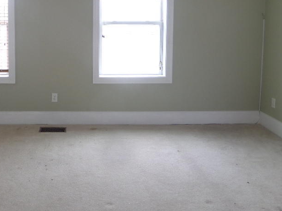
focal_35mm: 40
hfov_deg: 45.3
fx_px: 326
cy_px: 42
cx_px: 74
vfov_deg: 34.9
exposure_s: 1/30
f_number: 3.2
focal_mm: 4
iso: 160
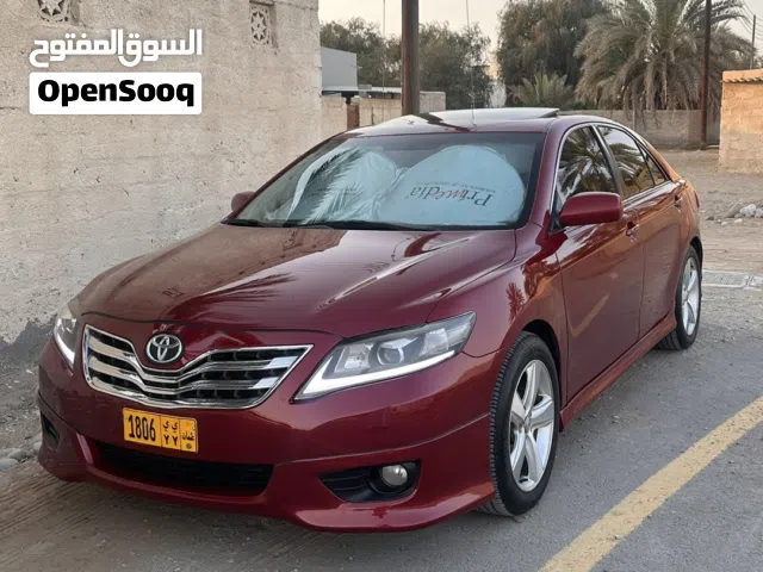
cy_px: 286
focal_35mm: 24
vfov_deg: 56.8
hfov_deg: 71.6
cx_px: 382
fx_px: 529
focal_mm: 6.86
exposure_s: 1/211
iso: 80
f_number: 1.78
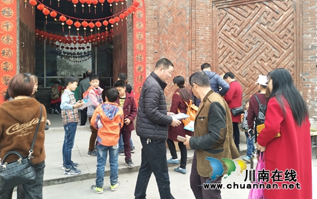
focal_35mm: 28
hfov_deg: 66.4
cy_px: 80
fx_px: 242
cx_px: 158
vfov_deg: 44.4
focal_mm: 3.88
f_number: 2
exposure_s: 1/100
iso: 100
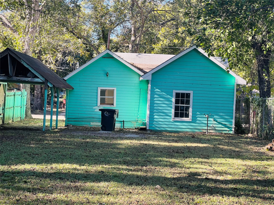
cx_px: 137
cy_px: 102
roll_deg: -2.1
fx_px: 609
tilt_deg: -1.7
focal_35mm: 77
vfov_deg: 19.1
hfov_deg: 25.3
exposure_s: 1/99
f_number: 2.8
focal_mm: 9
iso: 40
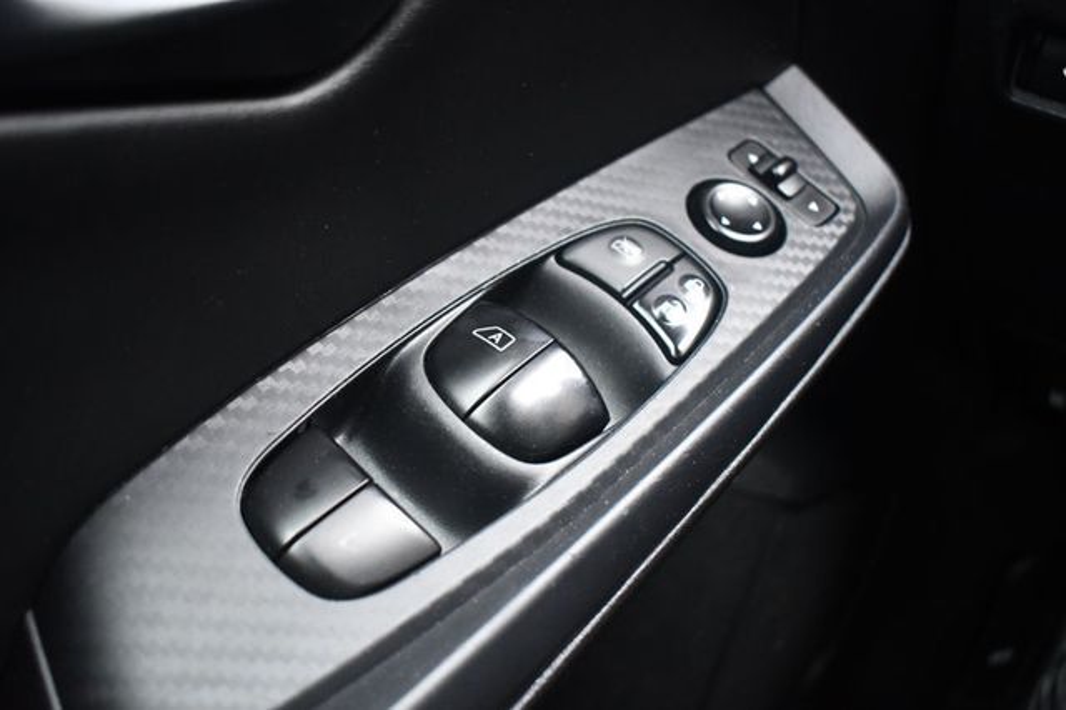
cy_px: 355
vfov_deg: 31.2
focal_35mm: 43
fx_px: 1273
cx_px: 533
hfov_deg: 45.5
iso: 2800
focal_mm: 29
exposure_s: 1/125
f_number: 4.2
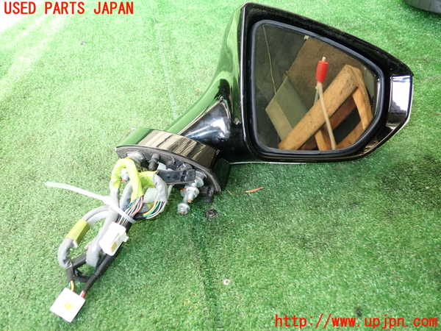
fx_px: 382
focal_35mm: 30
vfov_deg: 46.8
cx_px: 220
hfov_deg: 60.0
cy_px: 166
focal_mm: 5.4
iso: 200
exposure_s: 1/60
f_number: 2.3
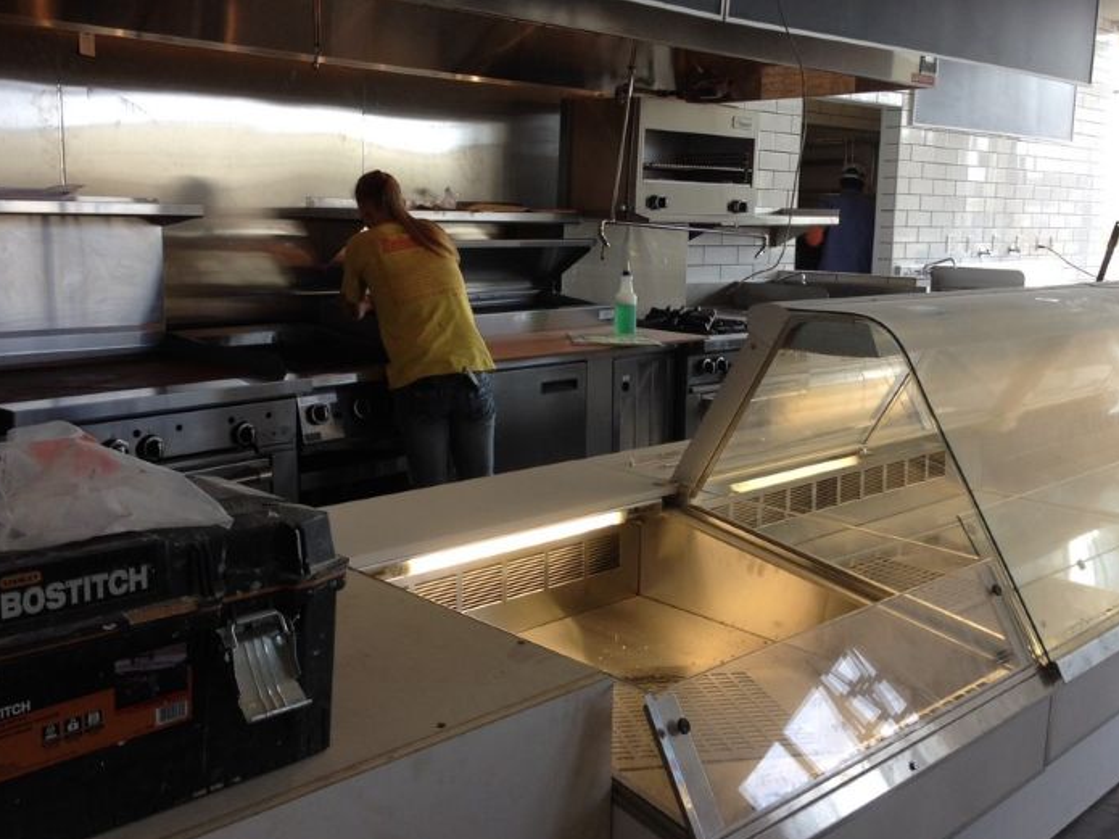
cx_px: 507
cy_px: 367
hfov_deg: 48.9
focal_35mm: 38
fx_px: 1228
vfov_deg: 37.7
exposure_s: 1/120
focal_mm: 4.12
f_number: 2.4
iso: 64
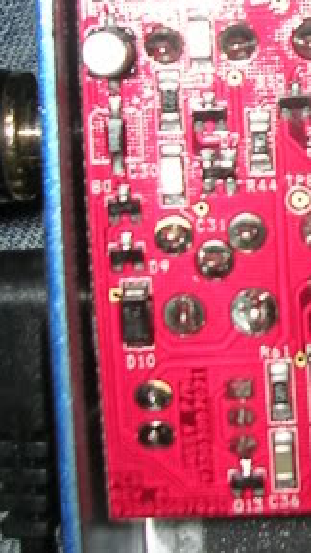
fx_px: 1686
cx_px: 484
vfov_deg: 18.5
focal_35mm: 115
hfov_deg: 10.2
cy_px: 134
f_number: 2.8
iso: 50
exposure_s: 1/60.1
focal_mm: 5.8
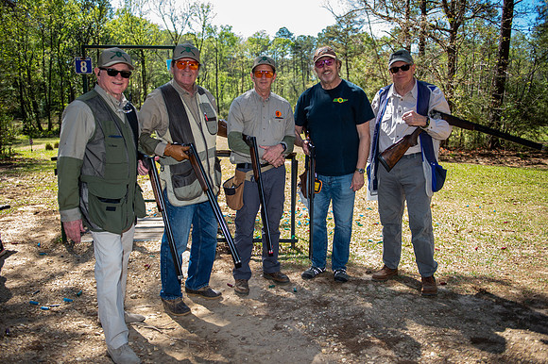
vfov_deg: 46.4
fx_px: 426
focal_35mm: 28
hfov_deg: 65.5
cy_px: 182
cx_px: 274
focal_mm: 28
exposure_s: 1/200
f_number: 2.8
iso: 50
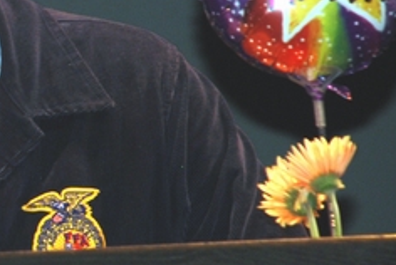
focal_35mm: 644
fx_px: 7088
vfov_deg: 2.1
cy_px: 40
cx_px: -185
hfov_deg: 3.2
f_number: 5.6
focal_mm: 135
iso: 220
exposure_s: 1/60
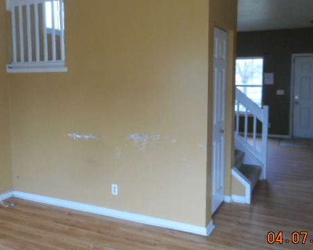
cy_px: 110
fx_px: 315
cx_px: 156
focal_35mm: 34
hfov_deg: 52.9
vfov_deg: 43.3
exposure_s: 1/25
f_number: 3.7
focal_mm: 4.5
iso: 200
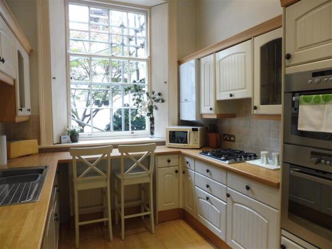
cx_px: 166
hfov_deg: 71.6
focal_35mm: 24
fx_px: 230
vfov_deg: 56.8
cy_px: 124
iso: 400
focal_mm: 4.3
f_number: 3.3
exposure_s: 1/30
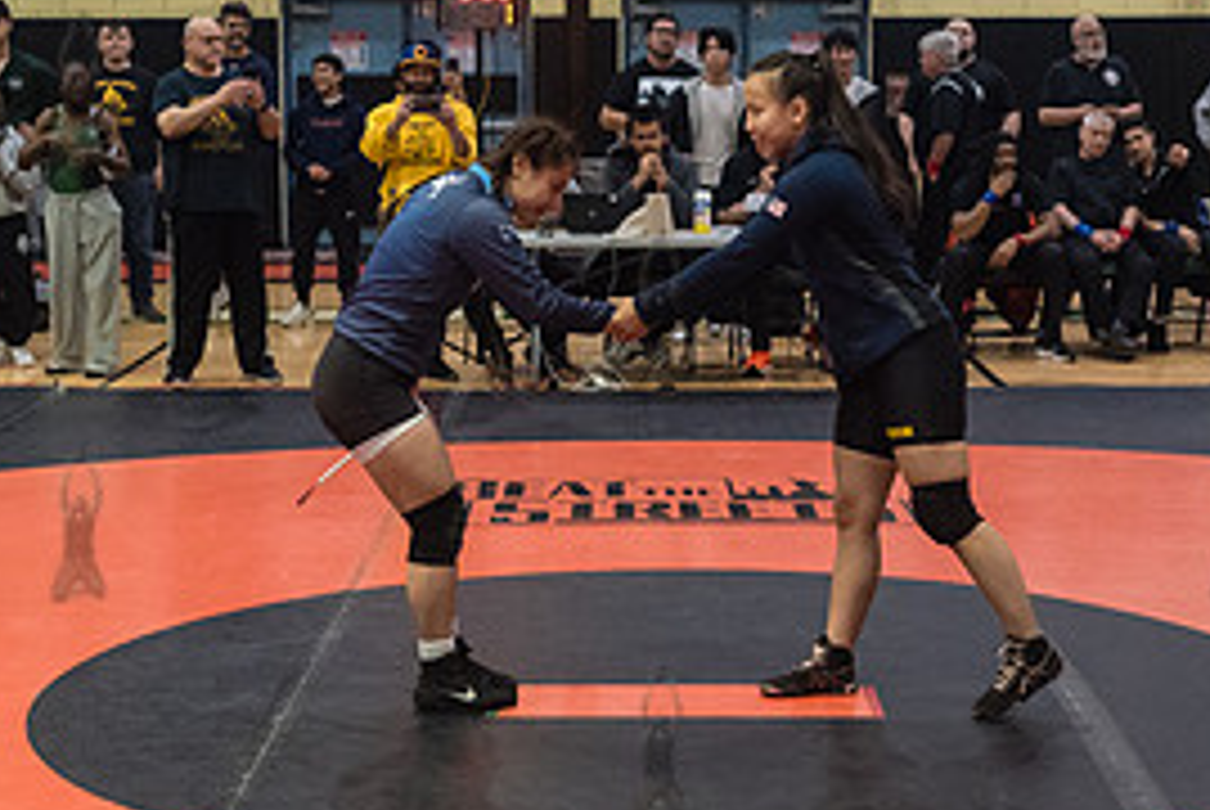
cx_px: 657
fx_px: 2557
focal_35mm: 76
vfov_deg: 18.0
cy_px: 304
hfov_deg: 26.6
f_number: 3.2
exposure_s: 1/500
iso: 5000
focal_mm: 35
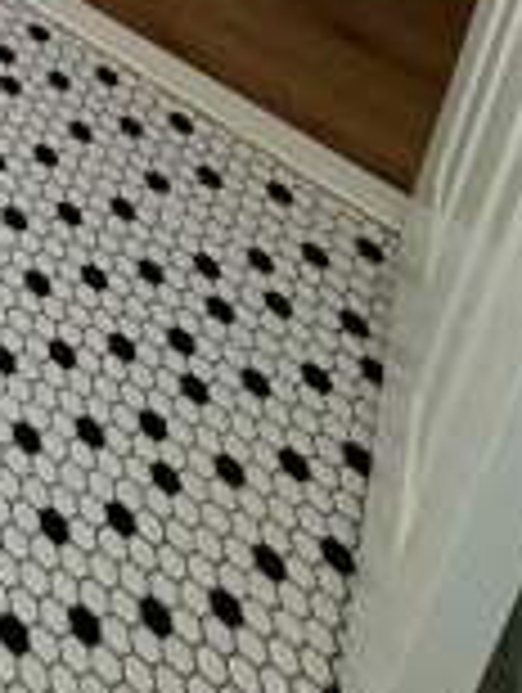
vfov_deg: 18.9
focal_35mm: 58
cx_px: -531
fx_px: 1163
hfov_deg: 17.6
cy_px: -716
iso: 64
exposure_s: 1/120
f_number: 2.2
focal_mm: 2.22
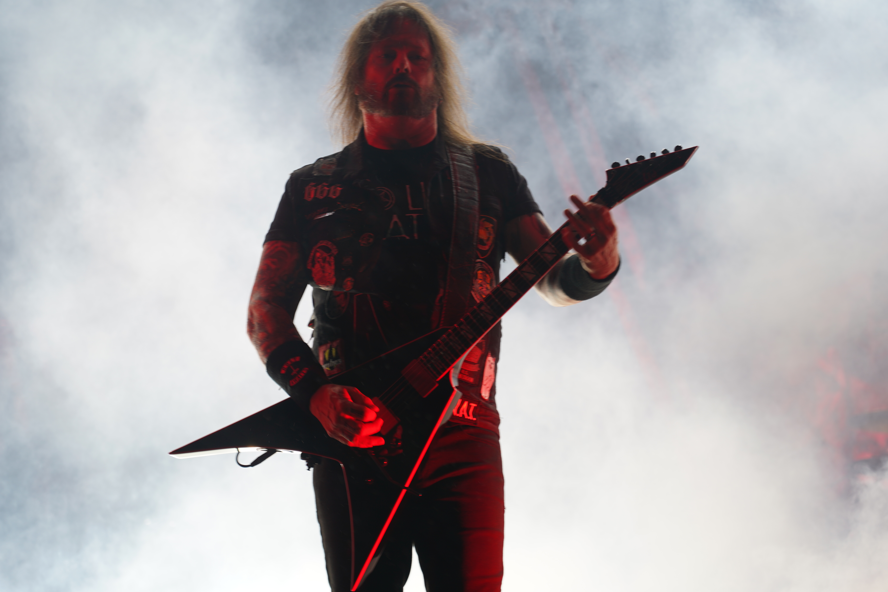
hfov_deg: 19.5
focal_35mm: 105
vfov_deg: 13.0
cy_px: 296
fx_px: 2590
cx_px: 444
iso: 200
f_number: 4
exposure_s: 1/125
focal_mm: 105
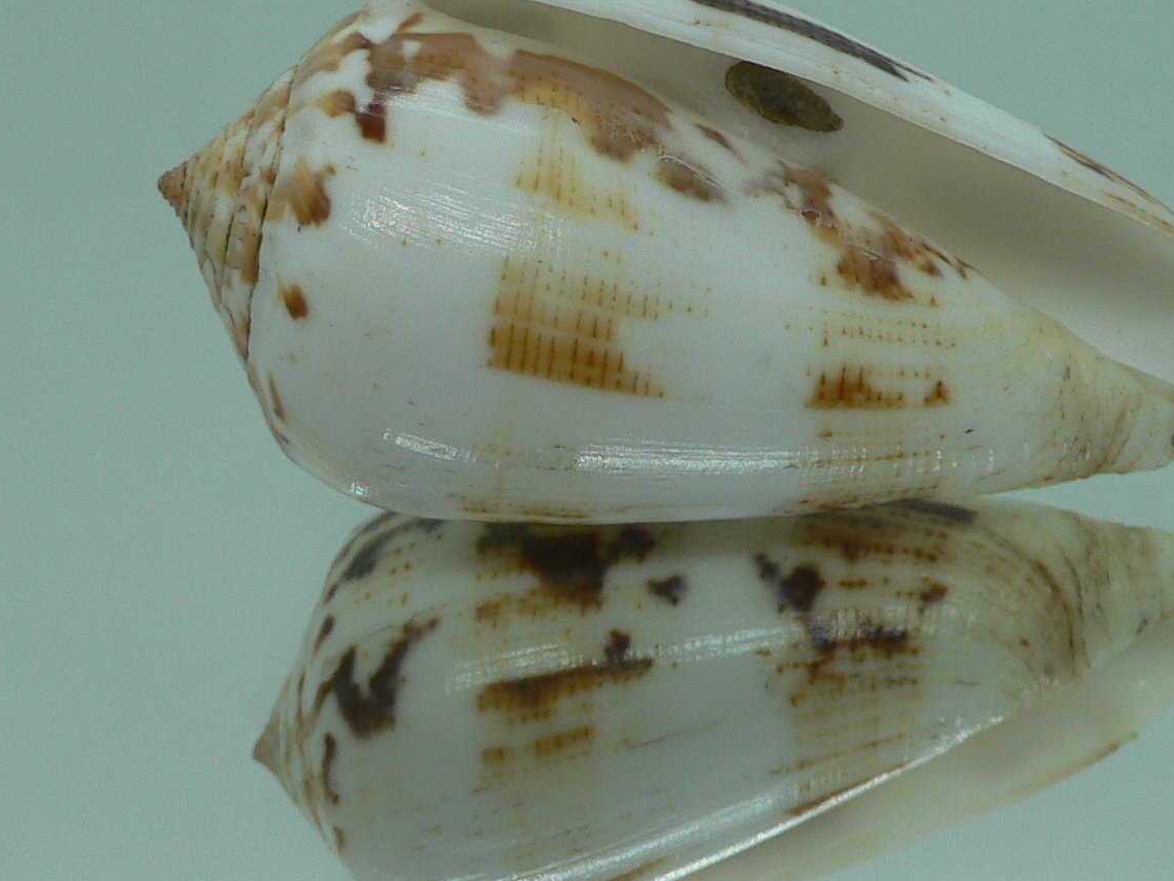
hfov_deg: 31.1
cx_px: 683
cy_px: 332
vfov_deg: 23.6
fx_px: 2103
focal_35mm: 62
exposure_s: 1/80
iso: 80
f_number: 2.8
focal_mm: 4.6
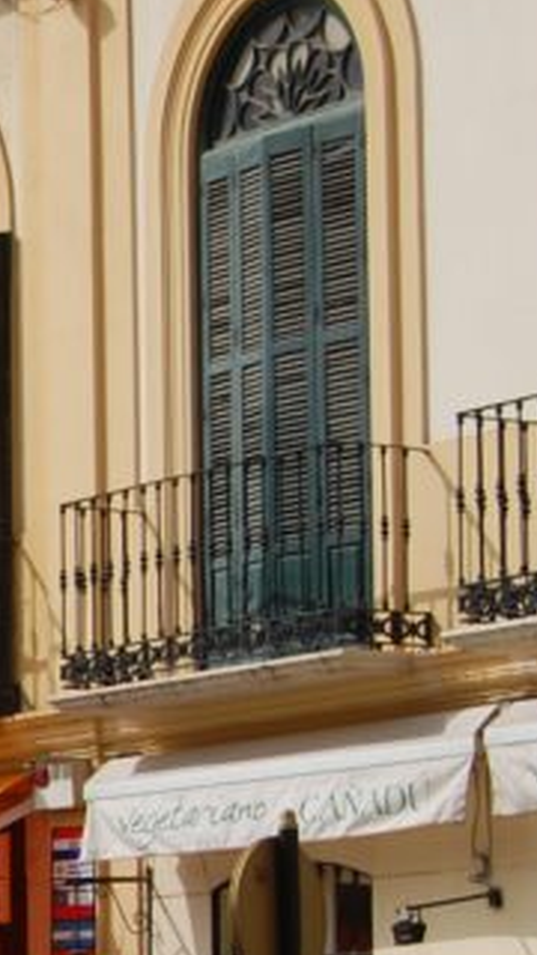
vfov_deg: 12.5
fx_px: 4329
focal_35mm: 171
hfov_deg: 6.8
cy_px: 765
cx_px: -704
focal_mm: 34
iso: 200
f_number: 8
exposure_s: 1/250
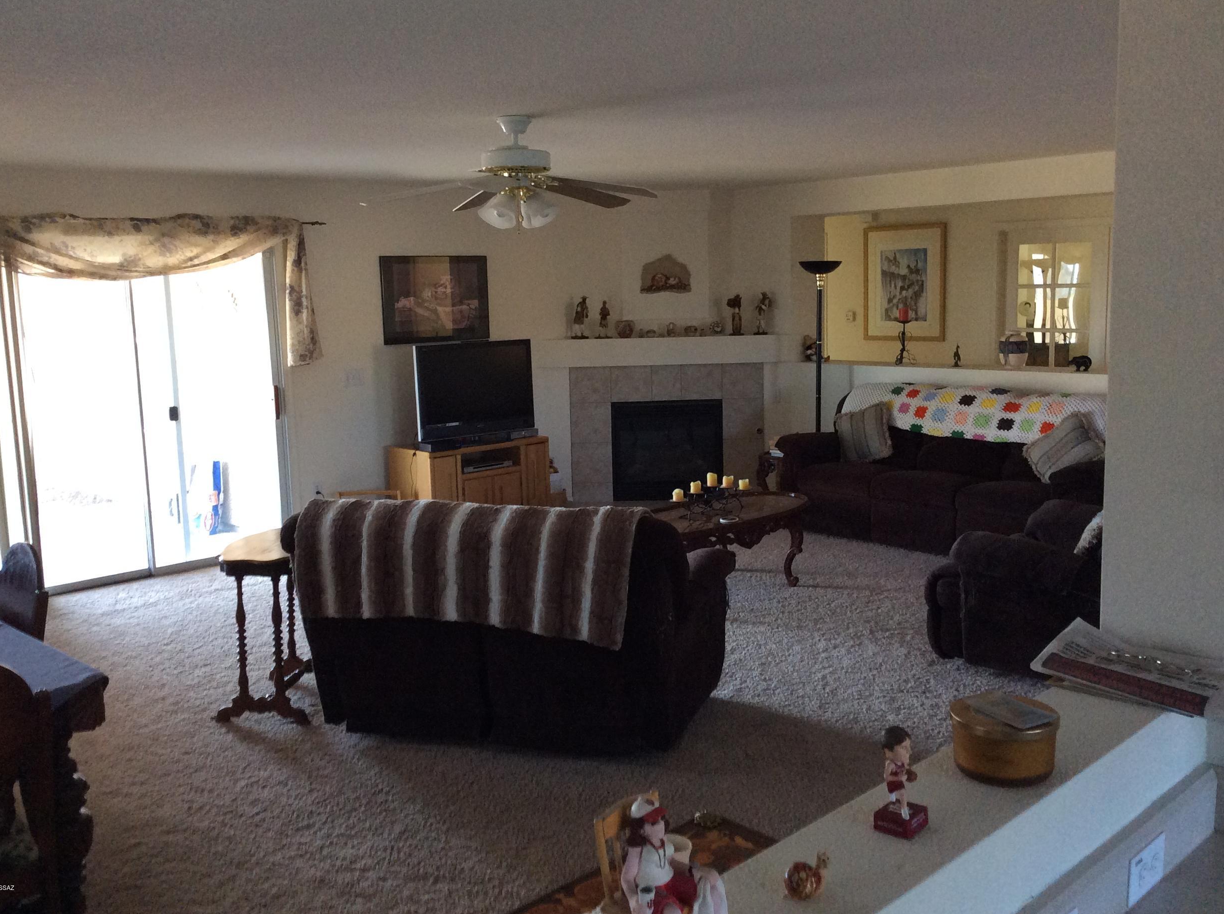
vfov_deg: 40.6
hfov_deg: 52.7
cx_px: 616
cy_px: 434
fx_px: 1236
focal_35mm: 35
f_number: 2.4
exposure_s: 1/24
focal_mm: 3.3
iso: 160
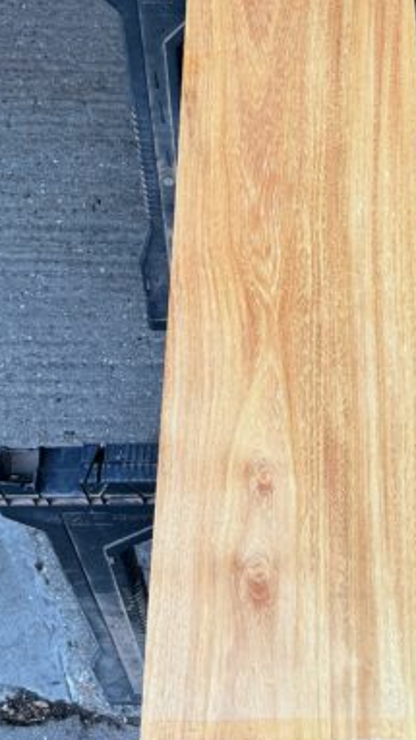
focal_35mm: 44
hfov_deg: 26.8
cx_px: 296
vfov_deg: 45.9
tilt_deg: -63.7
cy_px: 264
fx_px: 864
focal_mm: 3
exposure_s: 1/100
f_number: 1.8
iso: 32
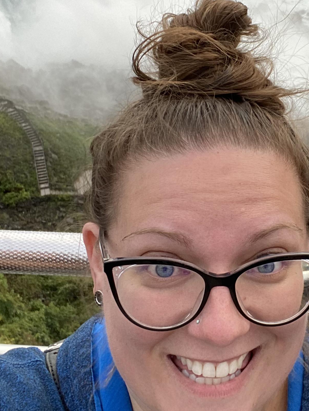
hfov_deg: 24.5
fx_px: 690
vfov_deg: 33.1
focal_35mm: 58
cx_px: 277
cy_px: 163
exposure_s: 1/122
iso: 80
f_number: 2.2
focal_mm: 2.71
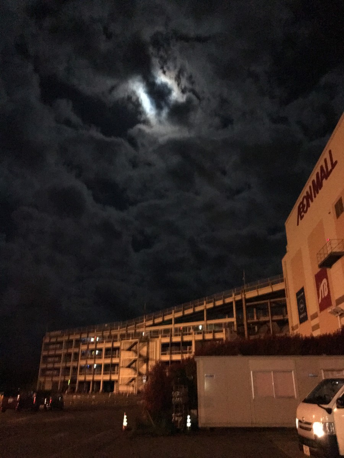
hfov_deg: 48.2
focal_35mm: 29
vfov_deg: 61.7
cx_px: 172
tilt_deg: +21.6
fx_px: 384
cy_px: 229
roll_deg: +1.3
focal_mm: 4.15
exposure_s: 1/16
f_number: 2.2
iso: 1000
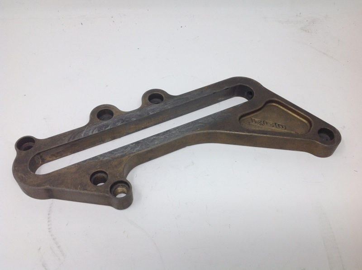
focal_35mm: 35
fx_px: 366
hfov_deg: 52.7
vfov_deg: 40.6
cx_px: 181
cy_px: 135
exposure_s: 1/132
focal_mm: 4.28
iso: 50
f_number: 2.4
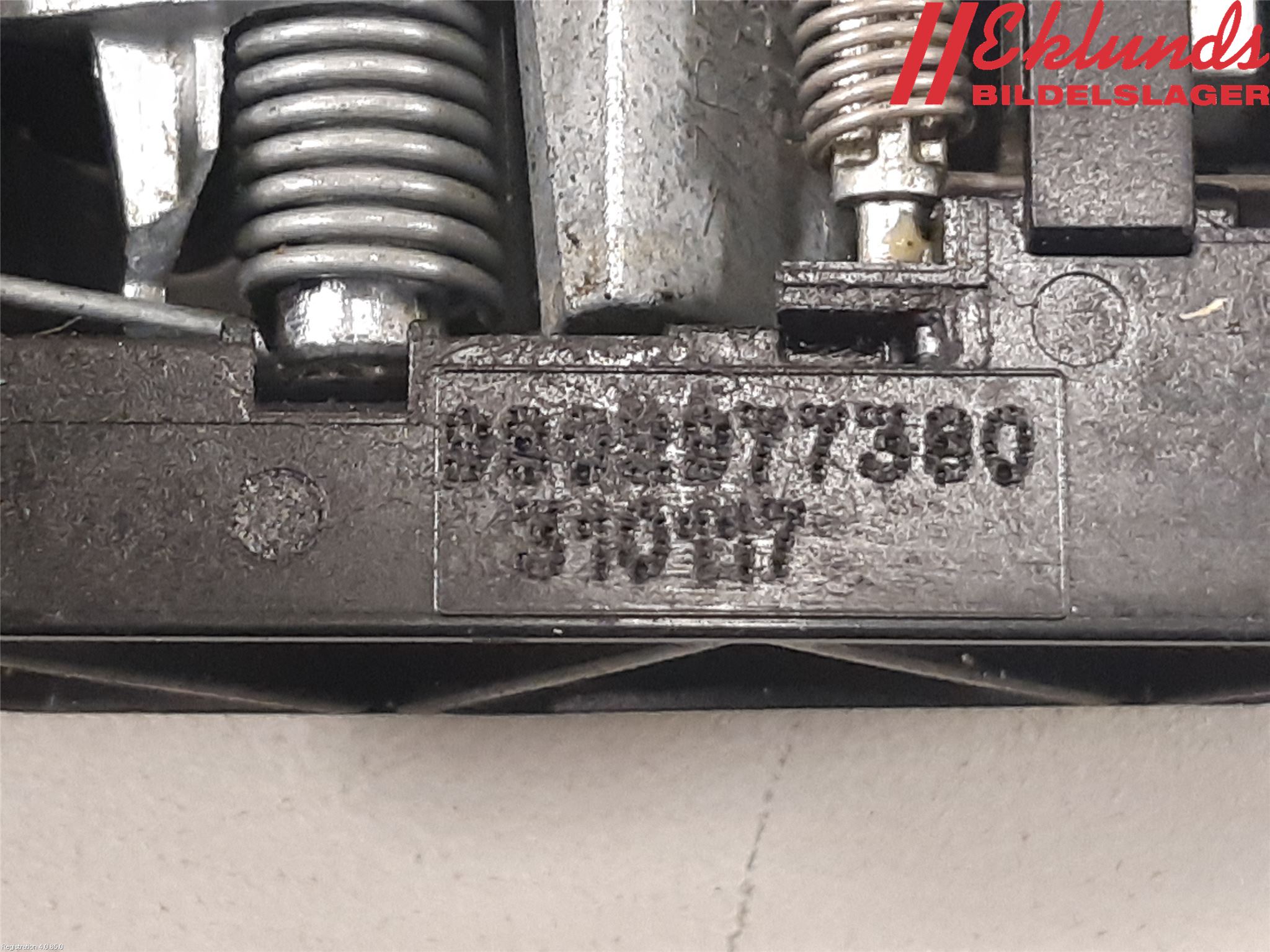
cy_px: 476
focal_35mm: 26
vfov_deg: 53.1
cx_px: 635
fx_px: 954
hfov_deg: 67.3
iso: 250
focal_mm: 3.93
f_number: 1.7
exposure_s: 1/25
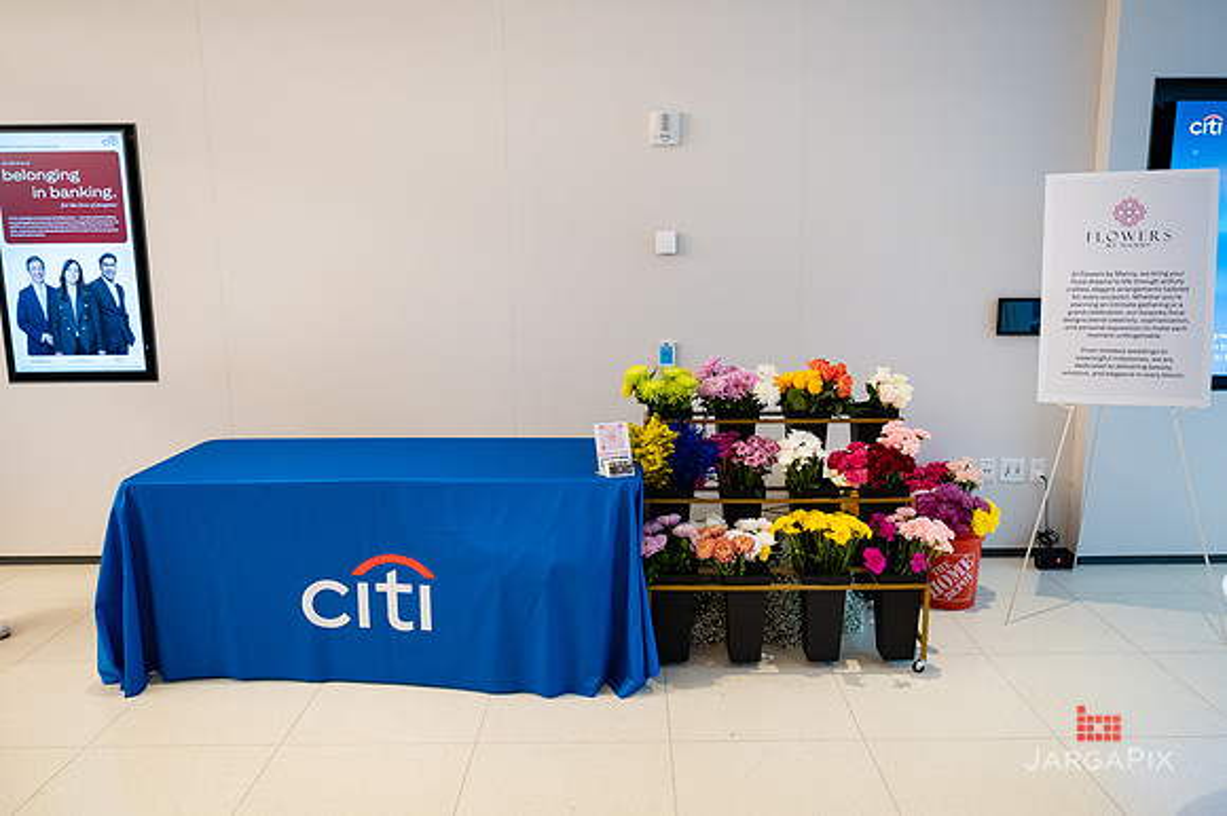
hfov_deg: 66.3
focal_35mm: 28
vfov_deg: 47.0
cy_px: 403
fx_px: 938
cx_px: 628
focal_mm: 26.5
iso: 1250
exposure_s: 1/200
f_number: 3.2
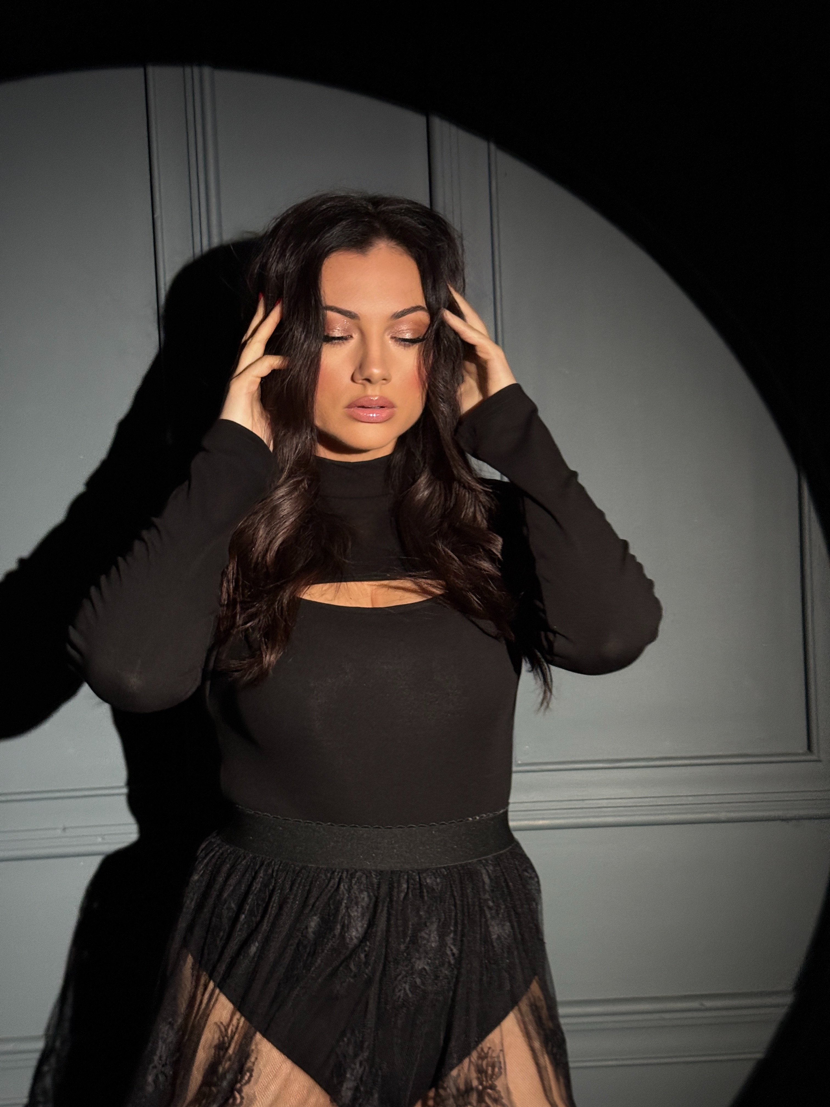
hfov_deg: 30.3
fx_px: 1535
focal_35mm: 48
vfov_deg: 39.7
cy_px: 554
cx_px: 415
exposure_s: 1/60
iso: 200
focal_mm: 6.76
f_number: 1.78
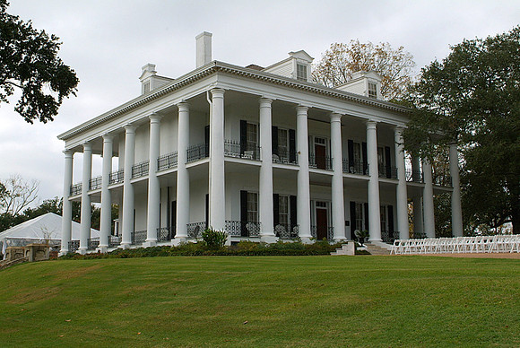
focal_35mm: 42
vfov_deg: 32.0
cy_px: 174
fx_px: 607
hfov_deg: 46.4
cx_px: 260
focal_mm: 28
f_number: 9.5
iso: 200
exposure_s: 1/350
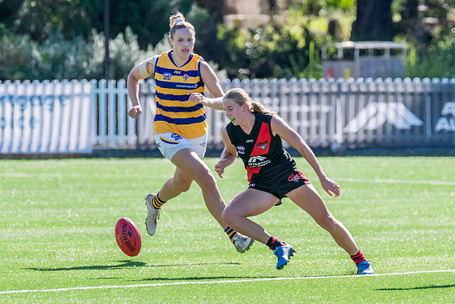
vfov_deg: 1.9
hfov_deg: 2.8
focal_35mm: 738
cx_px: 286
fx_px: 9326
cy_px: 163
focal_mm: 420
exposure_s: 1/1600
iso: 800
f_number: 7.1
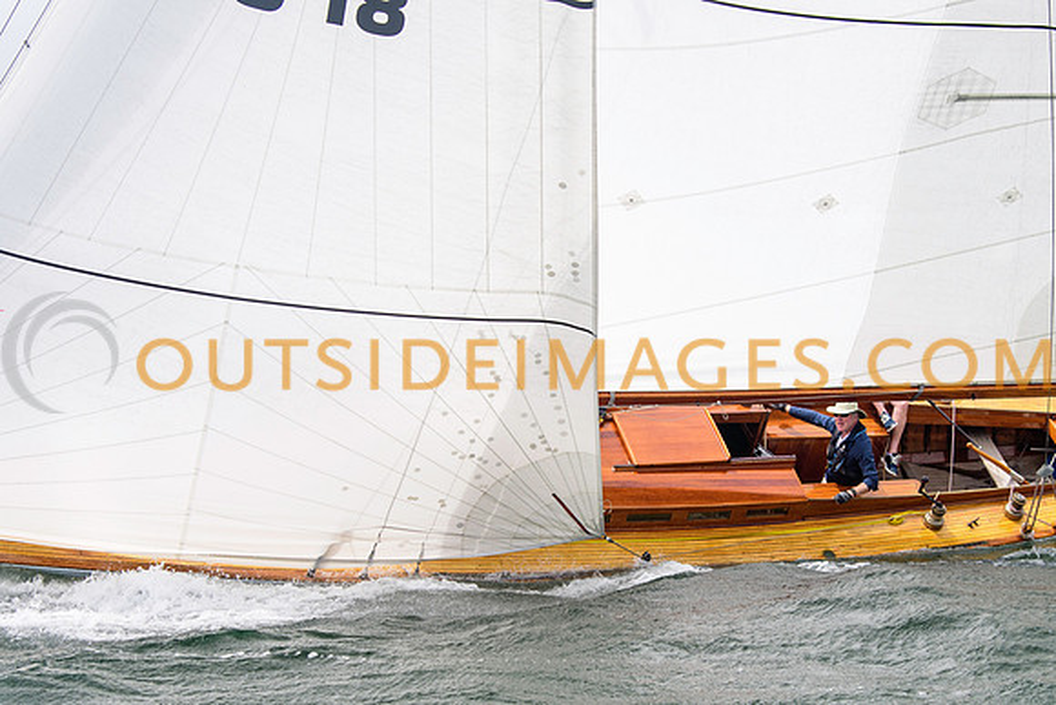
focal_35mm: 75
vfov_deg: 18.2
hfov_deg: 27.0
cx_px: 528
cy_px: 352
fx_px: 2200
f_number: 5
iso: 250
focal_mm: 50
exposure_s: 1/2500
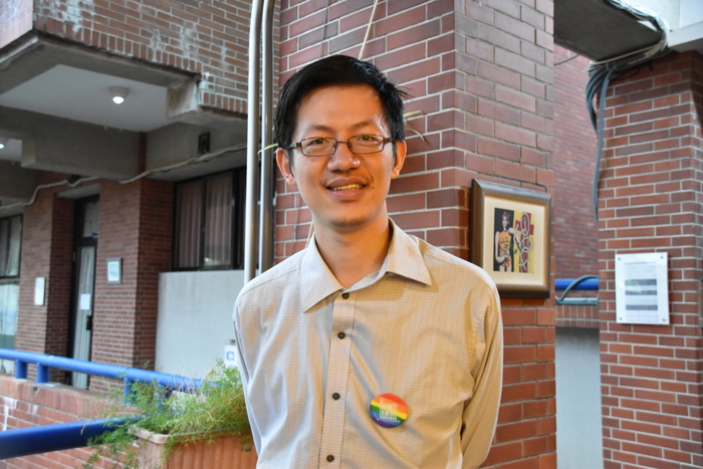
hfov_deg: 53.1
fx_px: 703
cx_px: 352
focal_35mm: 36
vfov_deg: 36.9
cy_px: 234
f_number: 3.8
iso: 6400
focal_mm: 24
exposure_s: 1/20
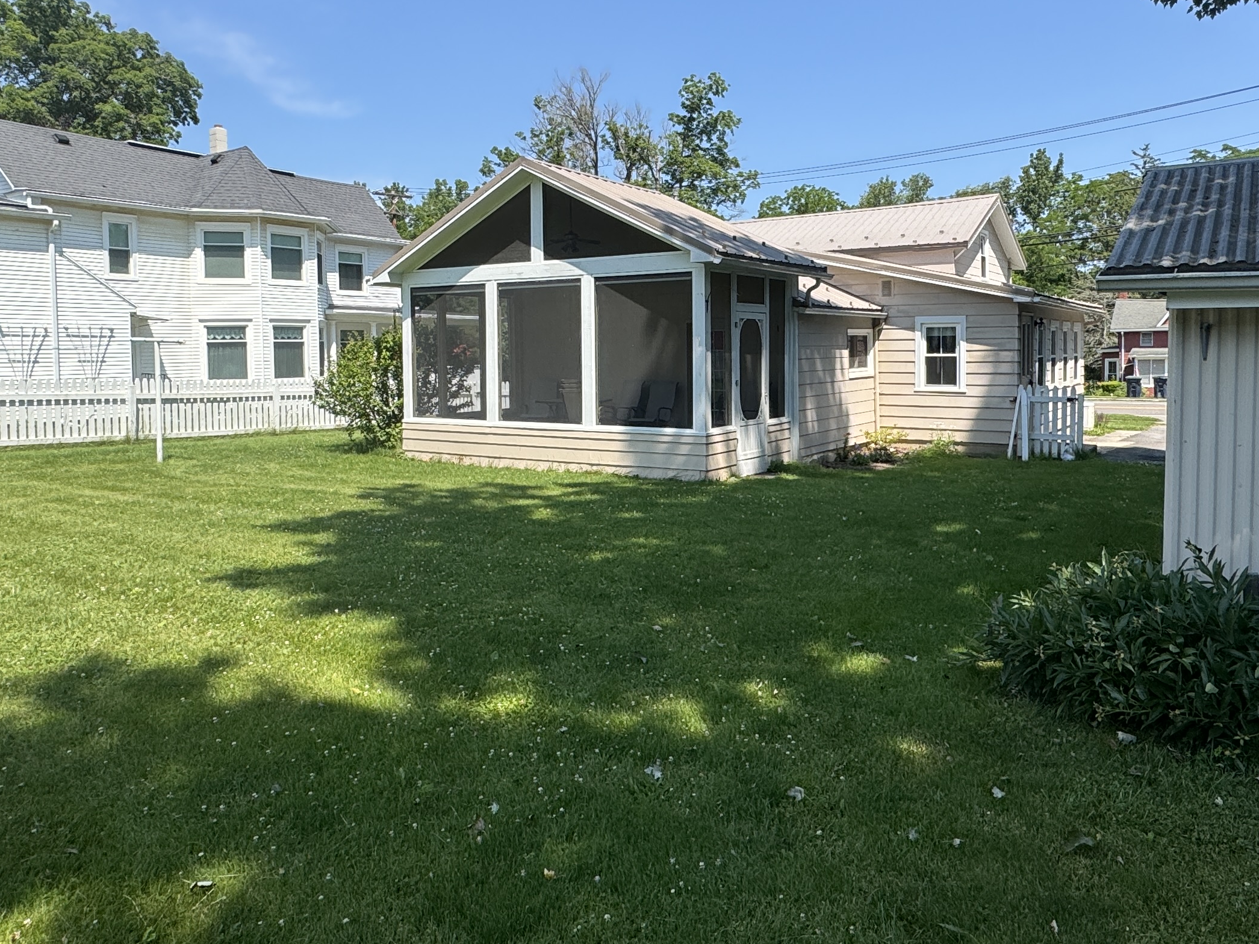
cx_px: 662
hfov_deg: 65.3
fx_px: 982
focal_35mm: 27
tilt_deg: -0.4
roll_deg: +1.5
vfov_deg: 51.1
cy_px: 387
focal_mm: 2.22
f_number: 2.2
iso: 40
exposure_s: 1/1346
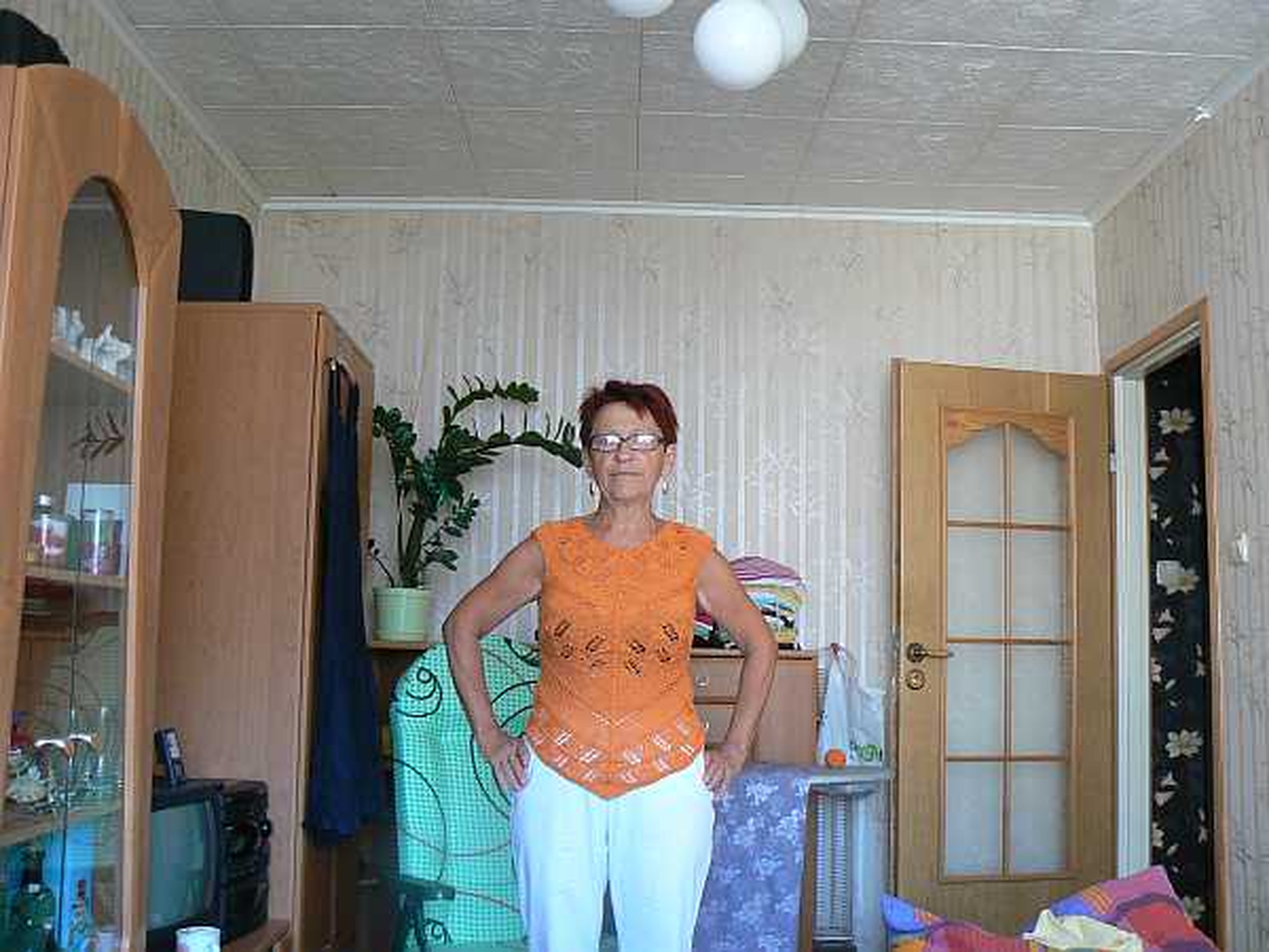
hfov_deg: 51.4
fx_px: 1320
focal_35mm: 36
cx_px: 634
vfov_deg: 39.7
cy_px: 476
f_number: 2.8
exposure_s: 1/30
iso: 200
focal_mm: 6
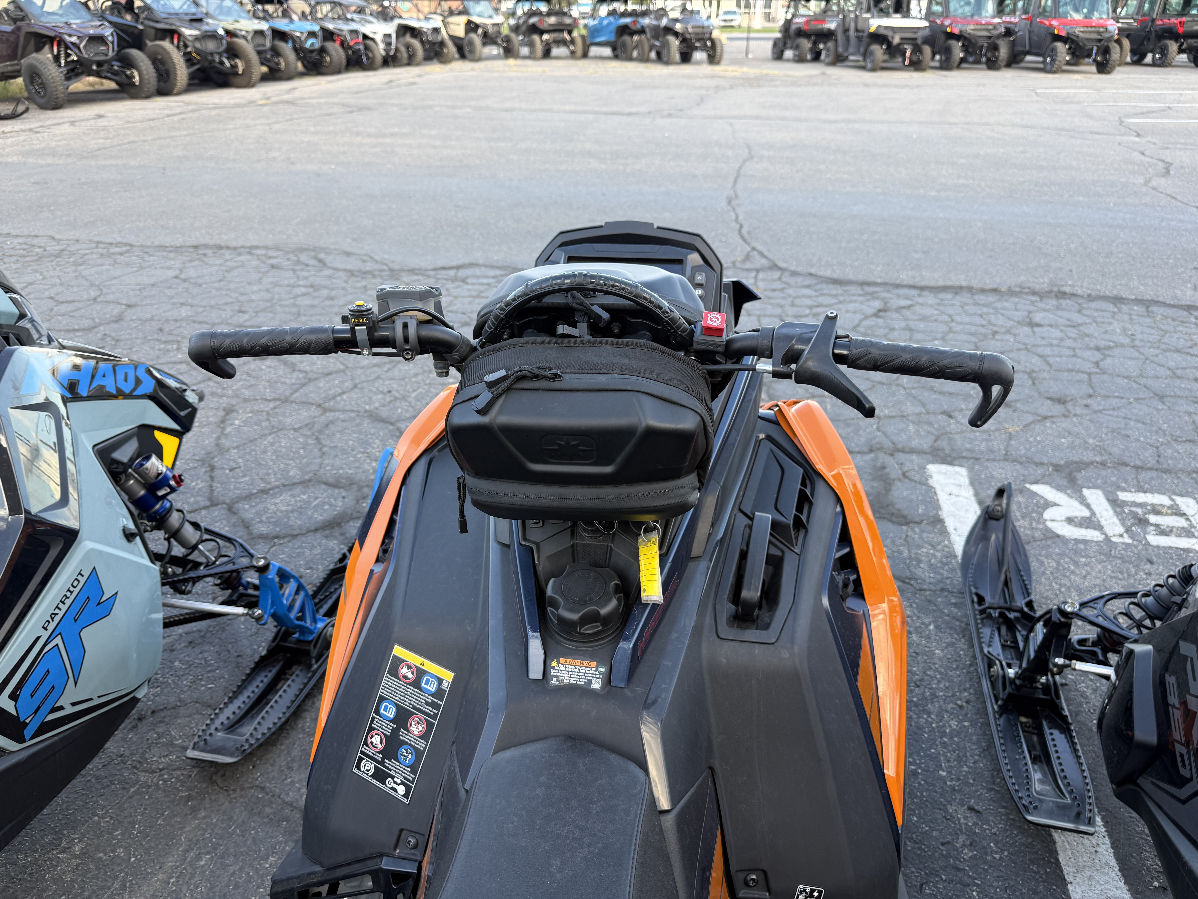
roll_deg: -0.5
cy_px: 450
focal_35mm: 24
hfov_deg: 71.6
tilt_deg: -25.4
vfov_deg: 56.8
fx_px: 831
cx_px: 599
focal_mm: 6.76
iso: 50
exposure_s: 1/137
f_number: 1.78
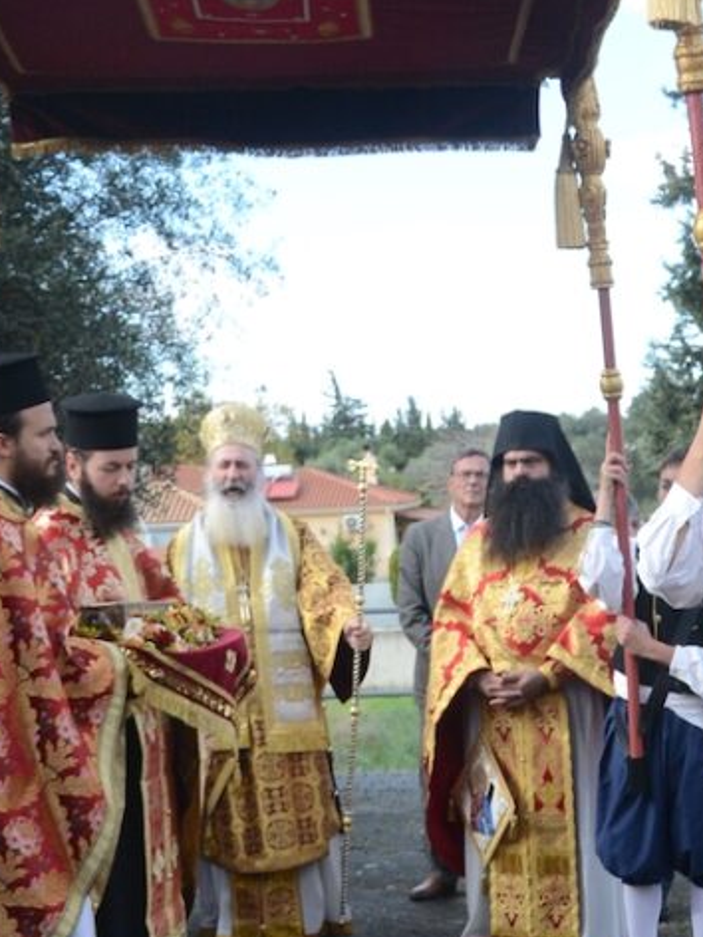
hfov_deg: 11.6
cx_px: 320
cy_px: 252
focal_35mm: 128
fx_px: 3472
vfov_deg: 15.3
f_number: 4.5
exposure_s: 1/1250
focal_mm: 35
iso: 800
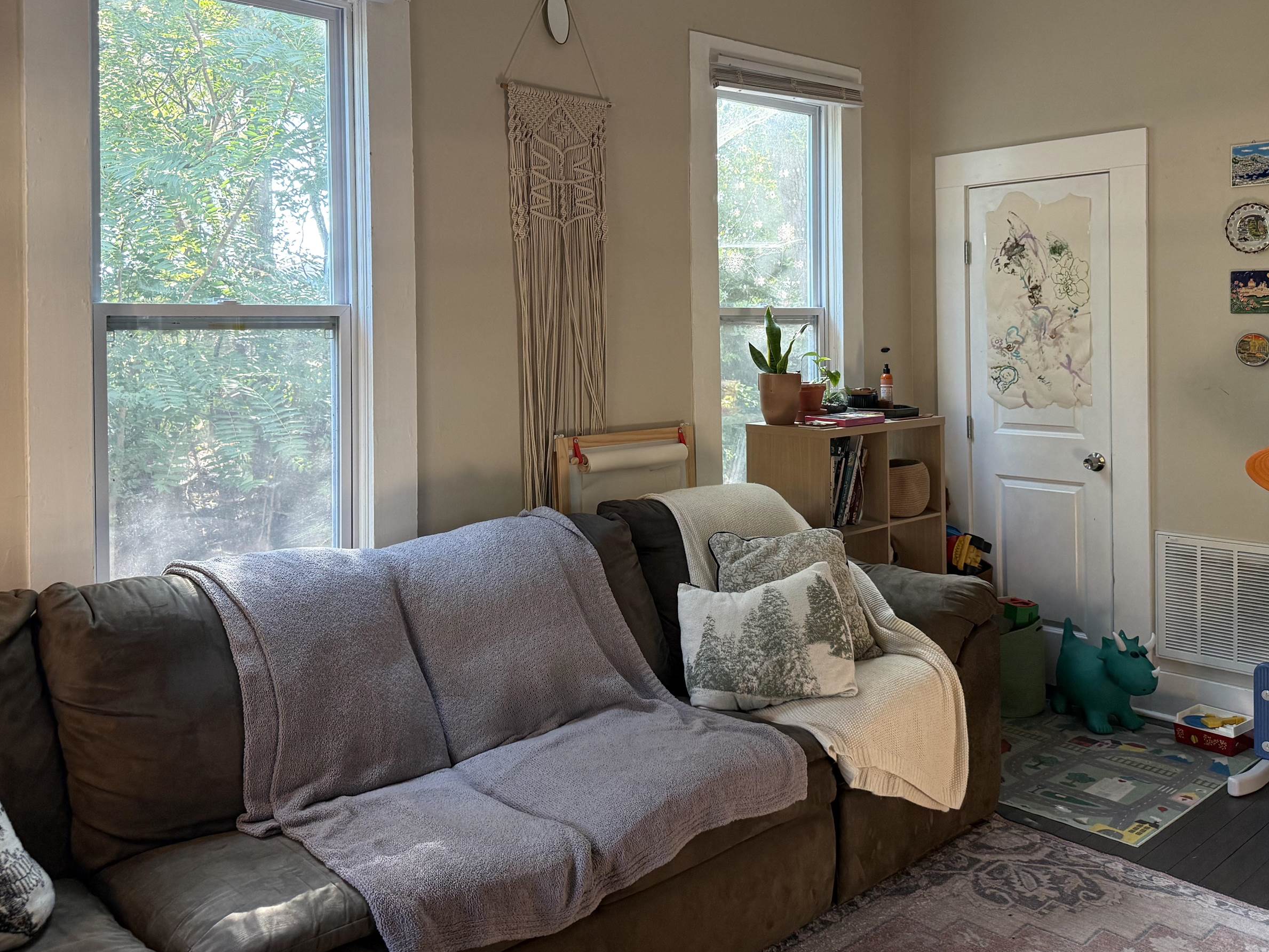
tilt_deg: -0.3
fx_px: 1137
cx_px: 657
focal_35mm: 31
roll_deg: +0.6
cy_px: 341
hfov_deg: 58.3
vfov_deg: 45.0
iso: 200
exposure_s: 1/66
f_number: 1.78
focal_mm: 6.76
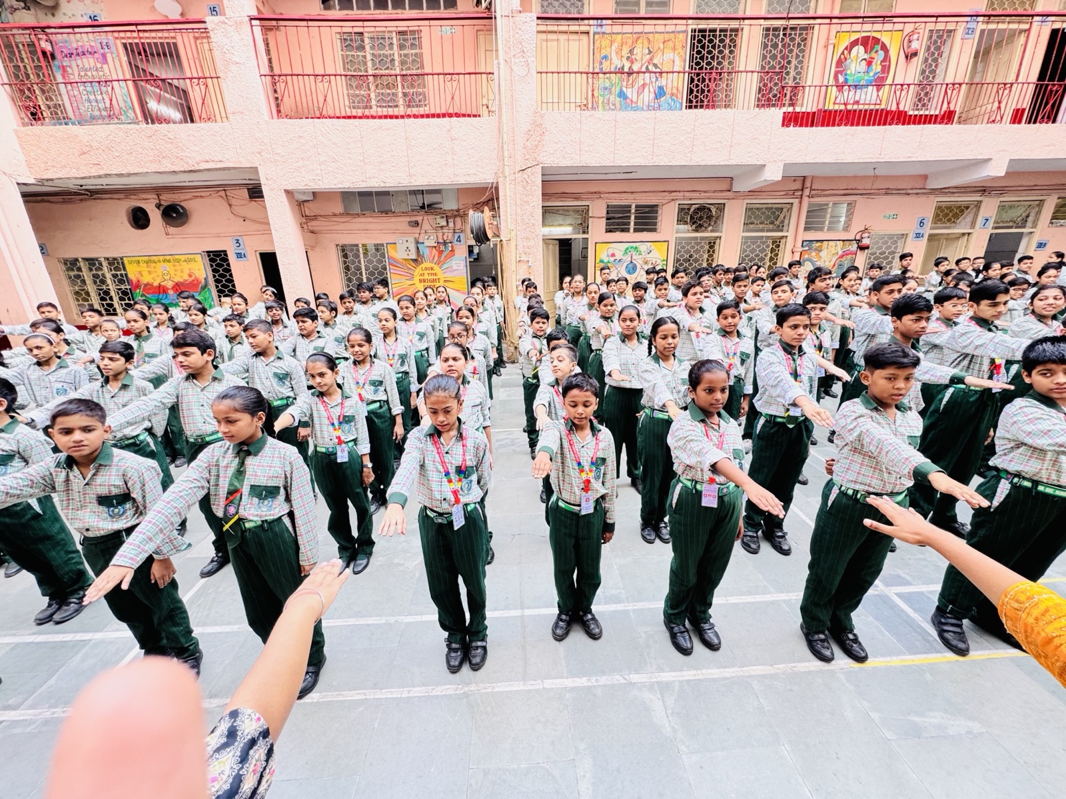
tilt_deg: -17.5
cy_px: 400
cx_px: 533
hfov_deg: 102.1
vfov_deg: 85.7
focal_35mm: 14
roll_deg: +1.9
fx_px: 431
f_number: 2.2
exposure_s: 1/50
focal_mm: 2.22
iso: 160
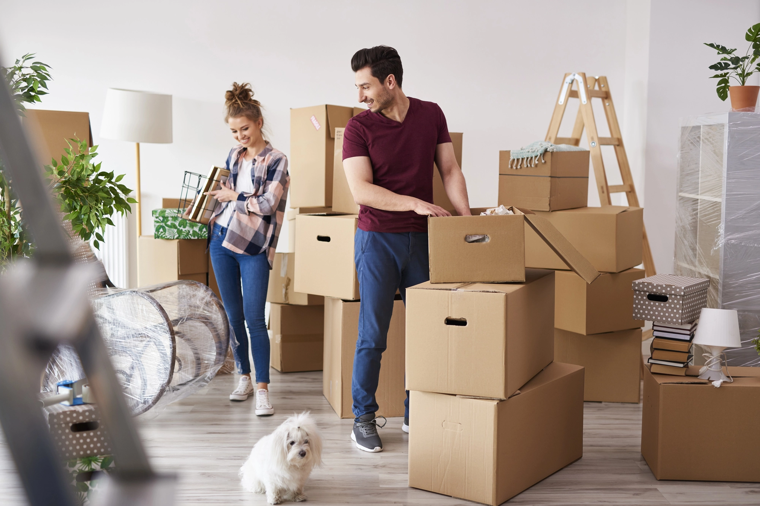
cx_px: 380
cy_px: 253
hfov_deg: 39.6
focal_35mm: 50
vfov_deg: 27.0
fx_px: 1055
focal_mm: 50
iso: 125
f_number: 2.2
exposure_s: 1/160
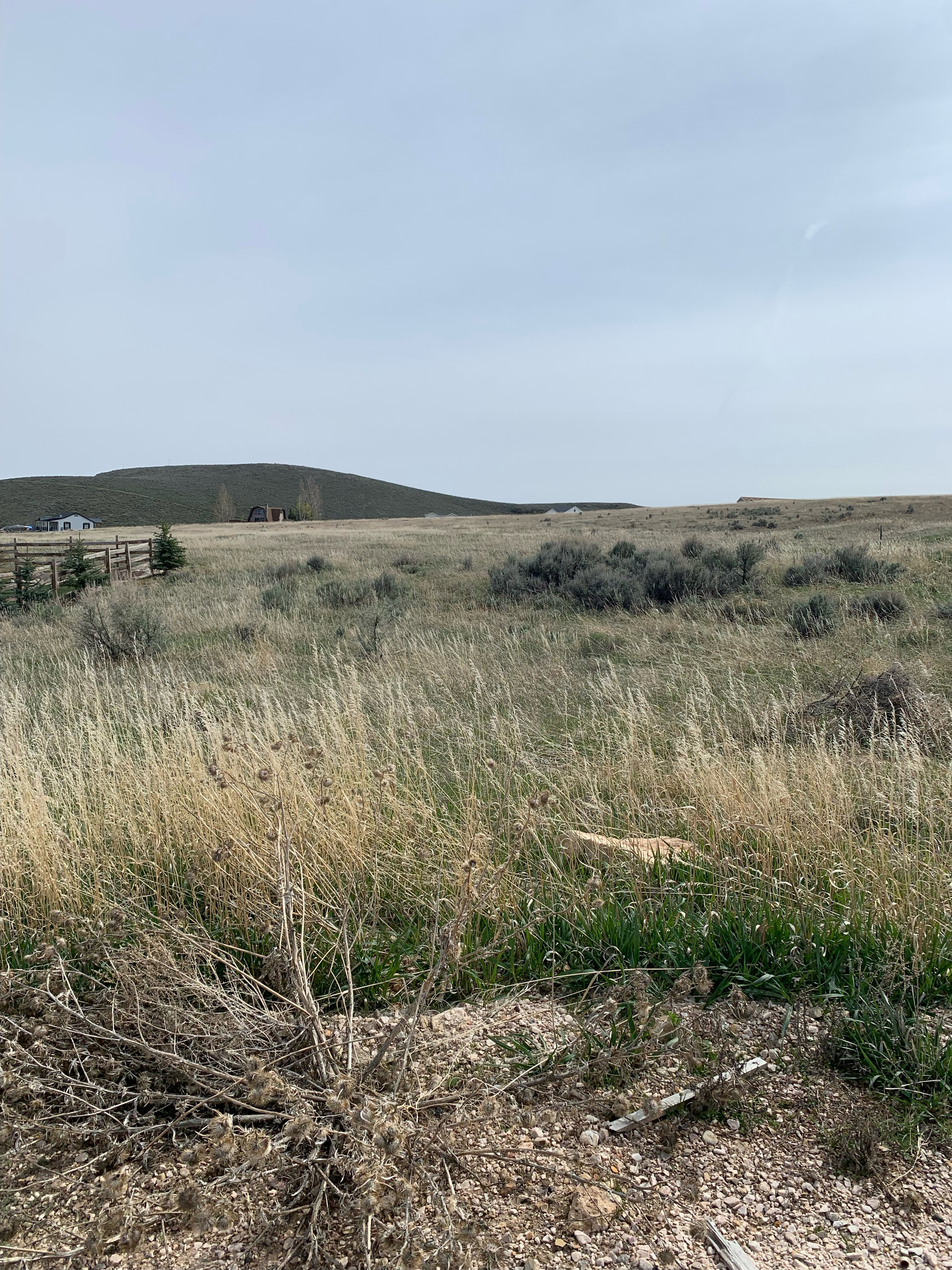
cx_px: 476
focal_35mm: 26
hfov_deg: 53.1
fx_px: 953
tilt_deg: -5.1
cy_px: 635
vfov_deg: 67.3
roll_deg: -1.9
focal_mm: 4.25
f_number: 1.8
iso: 25
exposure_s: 1/4274
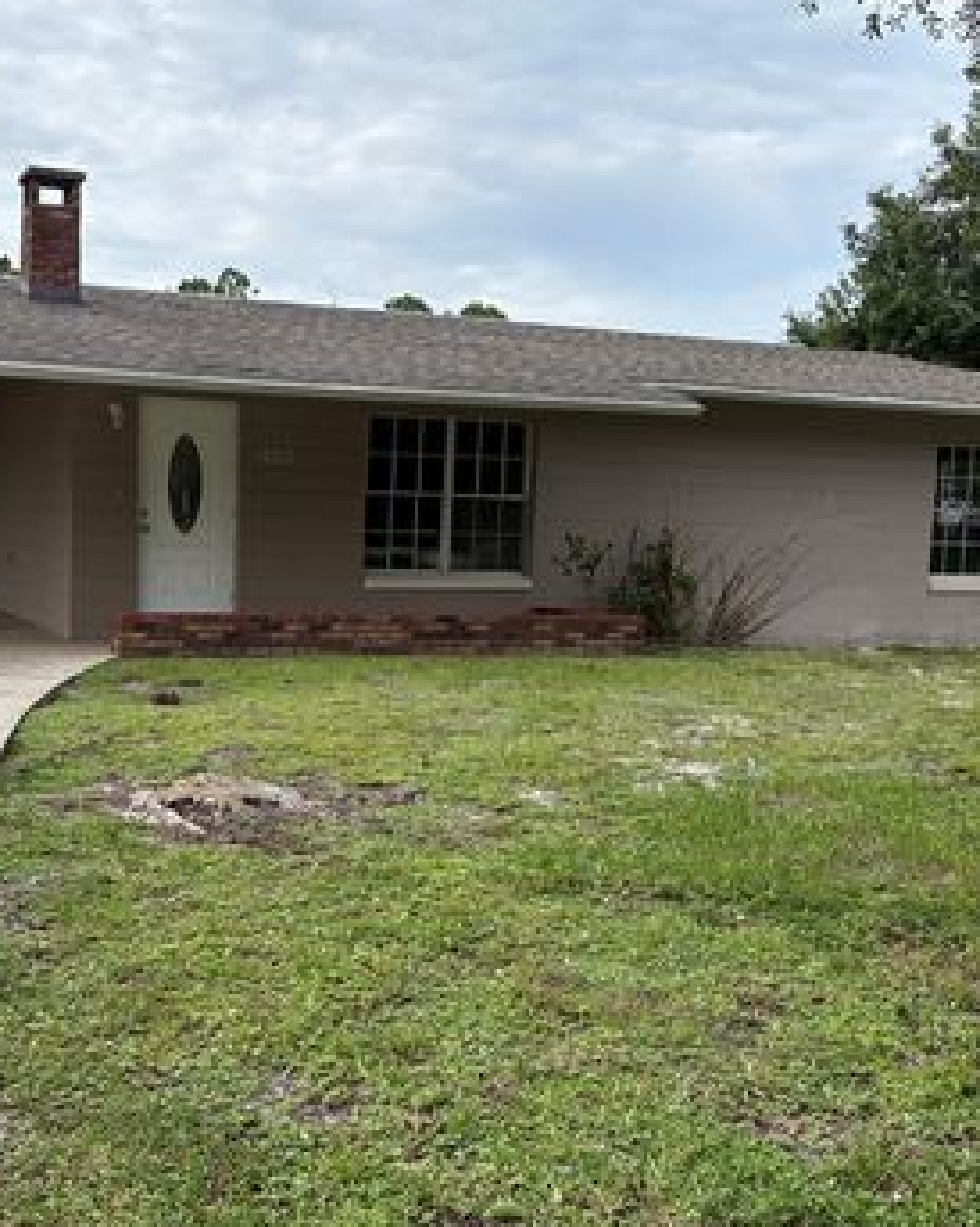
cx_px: 272
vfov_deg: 49.1
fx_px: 1343
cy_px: 617
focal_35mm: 37
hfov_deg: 39.3
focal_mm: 5.96
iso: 50
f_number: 1.6
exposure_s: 1/2865
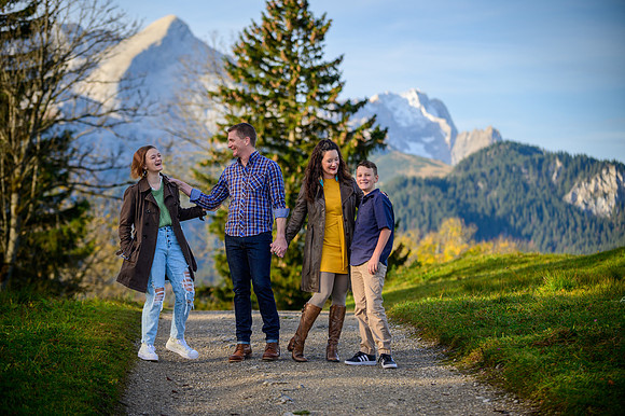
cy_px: 208
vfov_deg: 13.4
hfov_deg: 20.0
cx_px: 312
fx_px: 1770
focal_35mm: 102
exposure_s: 1/1250
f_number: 3.2
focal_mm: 102
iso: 100
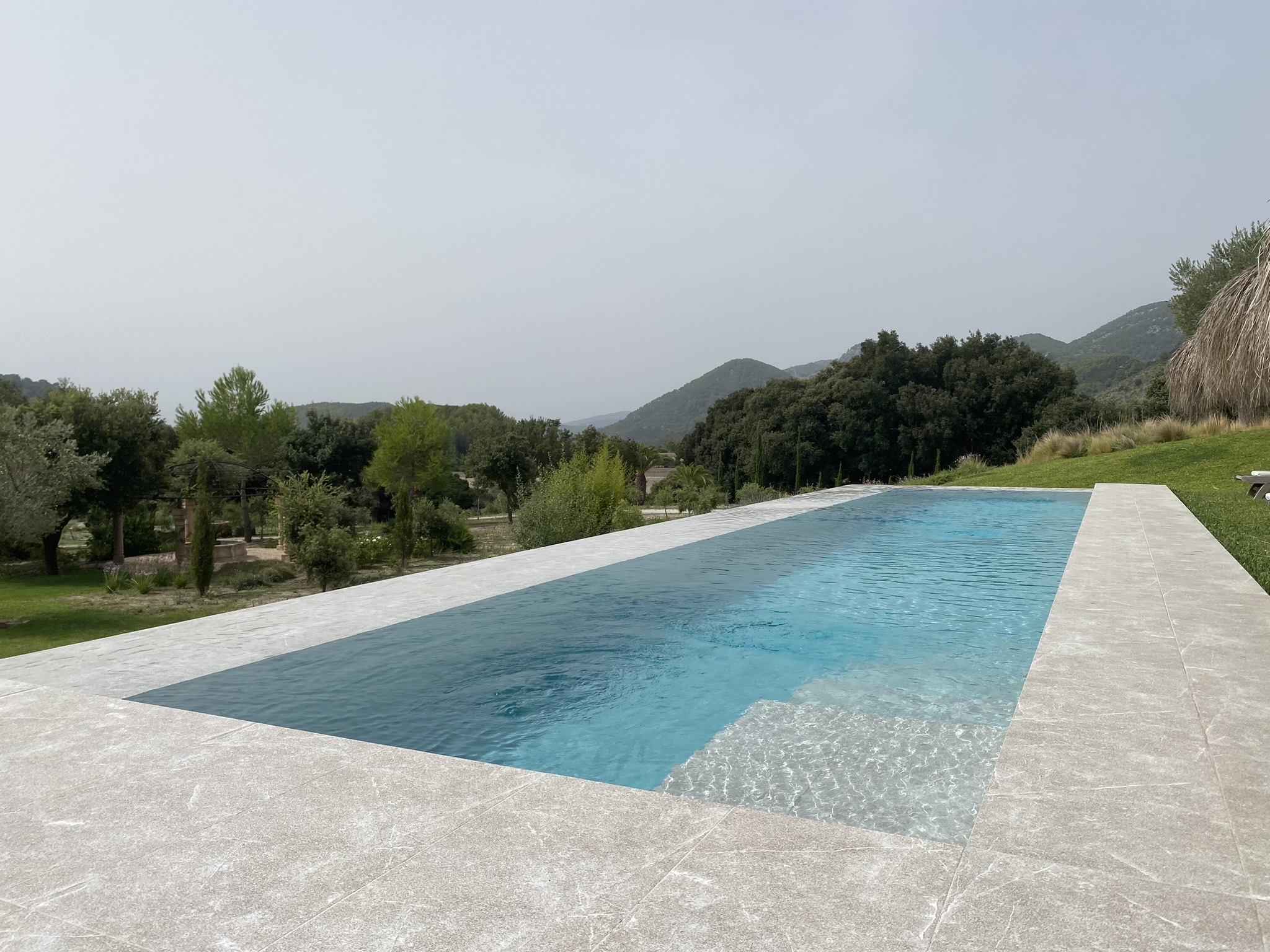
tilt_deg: -3.3
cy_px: 476
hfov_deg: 67.3
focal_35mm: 26
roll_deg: +0.3
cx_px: 635
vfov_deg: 53.1
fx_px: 954
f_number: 1.8
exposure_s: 1/5747
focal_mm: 4.25
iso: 32
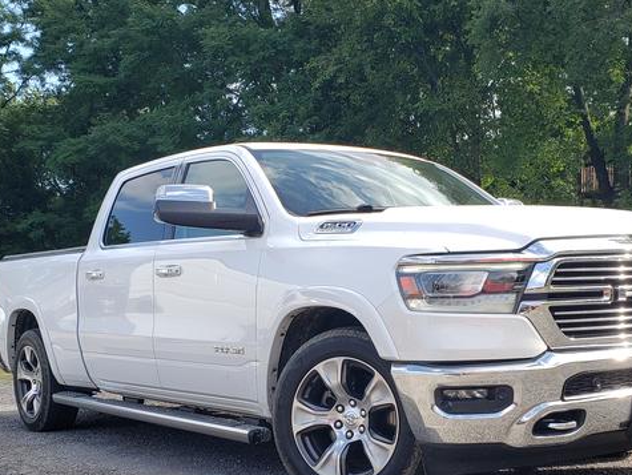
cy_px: 317
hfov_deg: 52.5
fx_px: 639
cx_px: 353
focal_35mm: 35
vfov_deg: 40.2
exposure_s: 1/434
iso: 50
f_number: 2.4
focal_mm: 4.3
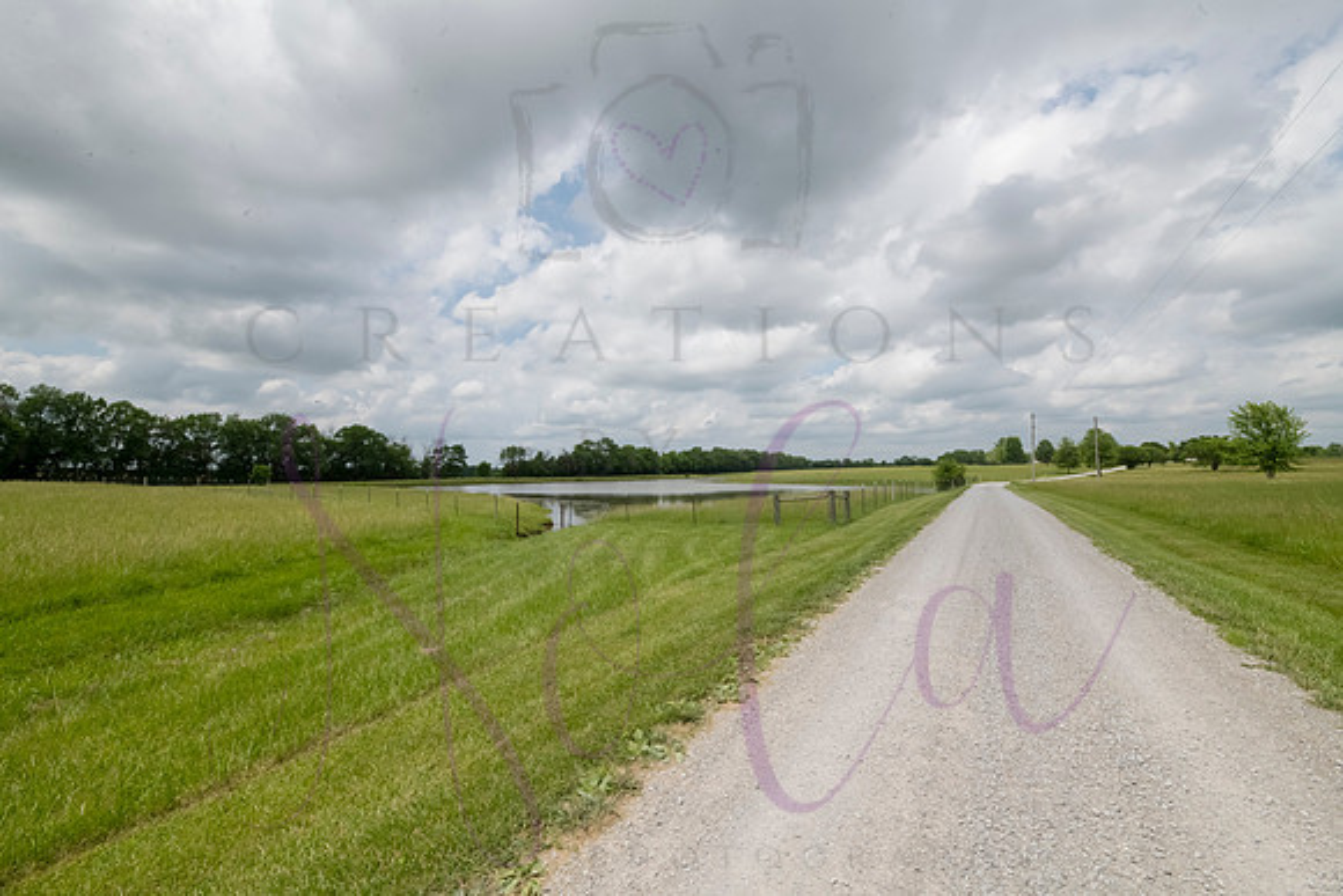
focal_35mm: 14
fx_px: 522
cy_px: 448
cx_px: 672
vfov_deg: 81.2
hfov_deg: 104.2
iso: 1000
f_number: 22
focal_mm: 14
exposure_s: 1/320
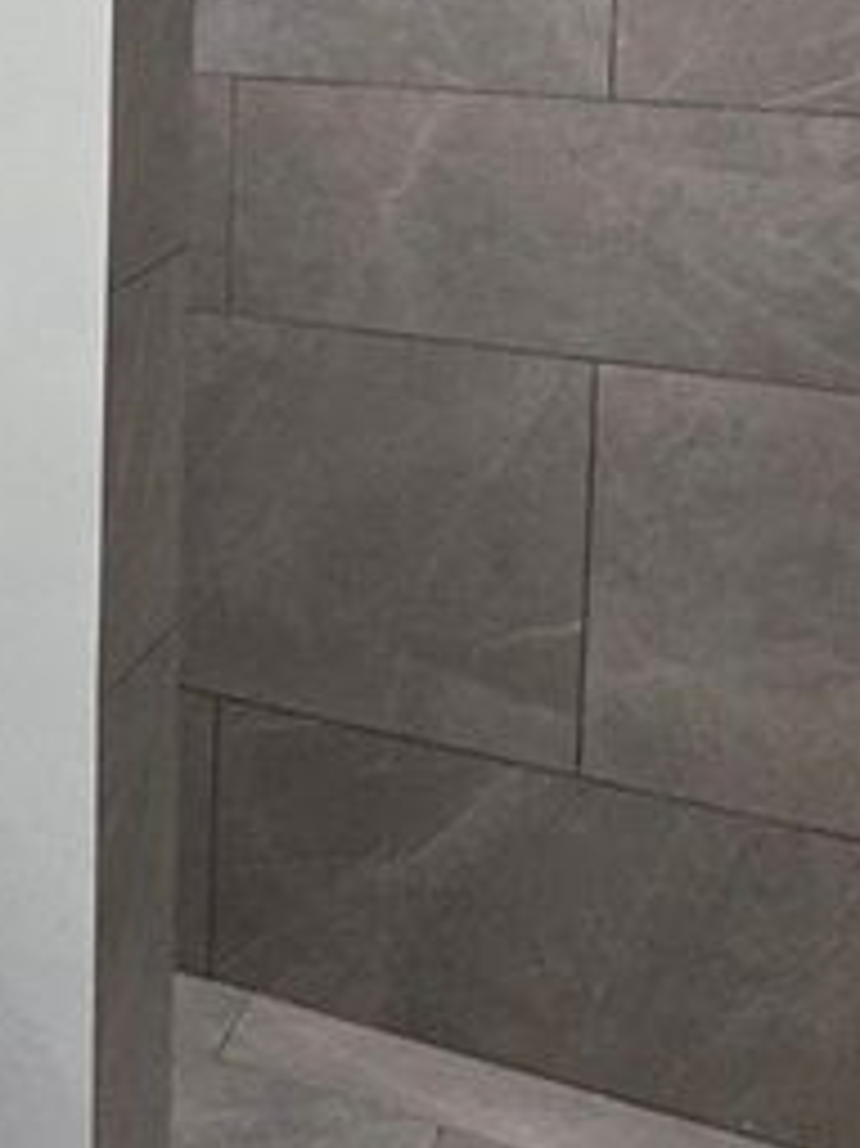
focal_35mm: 66
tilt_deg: -5.3
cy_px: 5
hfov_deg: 18.6
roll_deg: +0.4
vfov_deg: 27.7
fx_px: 2188
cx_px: -563
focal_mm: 2.22
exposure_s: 1/120
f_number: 2.2
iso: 160
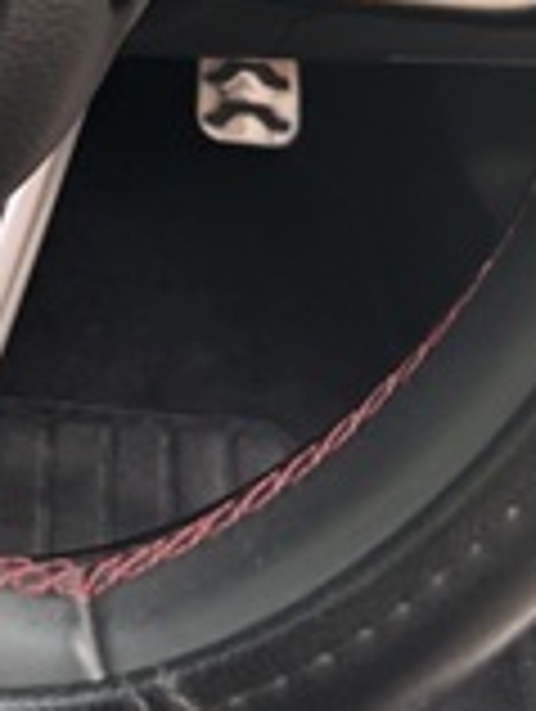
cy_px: -396
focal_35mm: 91
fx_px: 1874
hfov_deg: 15.1
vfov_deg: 18.7
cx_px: -261
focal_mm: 6.76
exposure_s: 1/121
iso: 125
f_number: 1.78
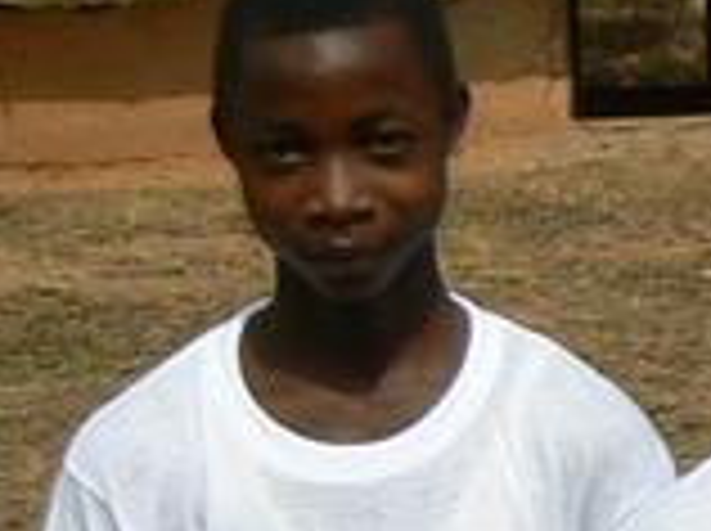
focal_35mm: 234
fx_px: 4799
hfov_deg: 7.6
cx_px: 2007
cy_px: 261
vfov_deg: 6.3
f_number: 5.6
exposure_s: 1/400
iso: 80
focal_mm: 6
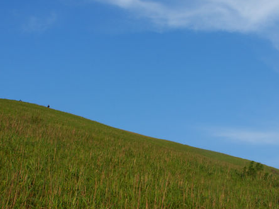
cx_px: 161
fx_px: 379
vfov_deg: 30.9
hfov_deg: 40.3
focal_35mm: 47
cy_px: 97
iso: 160
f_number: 8
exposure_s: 1/200
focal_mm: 18
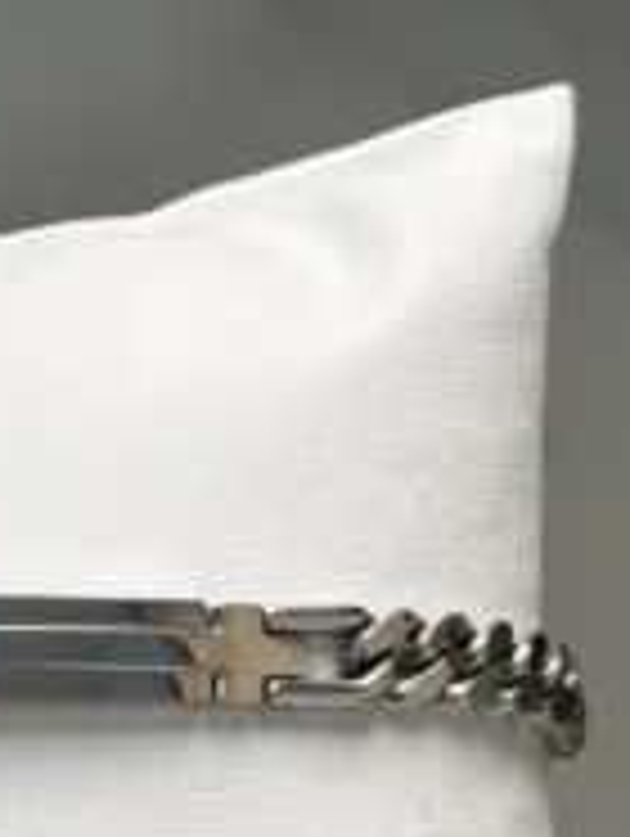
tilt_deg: -56.1
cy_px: 680
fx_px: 2494
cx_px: -36
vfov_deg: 18.9
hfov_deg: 14.1
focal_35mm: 103
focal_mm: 6.76
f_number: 1.78
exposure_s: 1/561
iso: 80
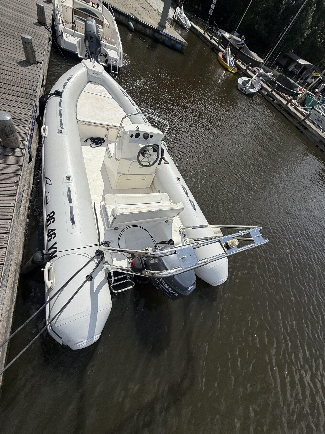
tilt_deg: -48.7
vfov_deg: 102.1
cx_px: 162
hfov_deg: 85.7
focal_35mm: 14
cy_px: 217
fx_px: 175
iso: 64
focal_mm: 2.22
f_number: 2.2
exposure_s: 1/6173
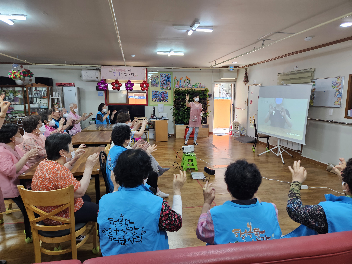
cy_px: 132
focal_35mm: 23
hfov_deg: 73.9
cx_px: 176
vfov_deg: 58.9
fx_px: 234
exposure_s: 1/120
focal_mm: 5.4
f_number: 1.8
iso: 160
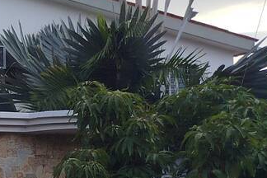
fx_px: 823
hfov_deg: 15.1
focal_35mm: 111
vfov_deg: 12.1
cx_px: -263
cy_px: 213
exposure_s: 1/395
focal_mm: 5.31
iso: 50
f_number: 1.7
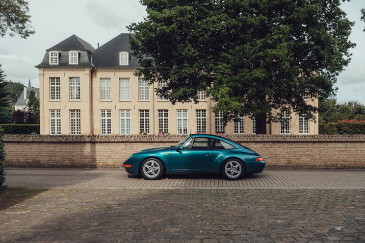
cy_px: 119
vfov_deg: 40.0
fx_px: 335
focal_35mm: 33
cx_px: 181
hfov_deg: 57.2
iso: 100
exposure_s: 1/320
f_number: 4.5
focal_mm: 32
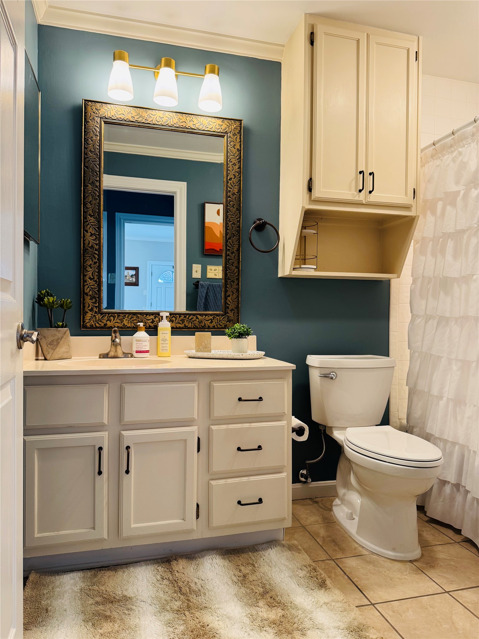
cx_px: 240
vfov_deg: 71.6
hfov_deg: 56.8
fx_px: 443
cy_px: 320
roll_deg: +0.1
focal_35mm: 24
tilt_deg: -1.3
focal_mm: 6.76
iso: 125
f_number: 1.78
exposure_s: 1/60
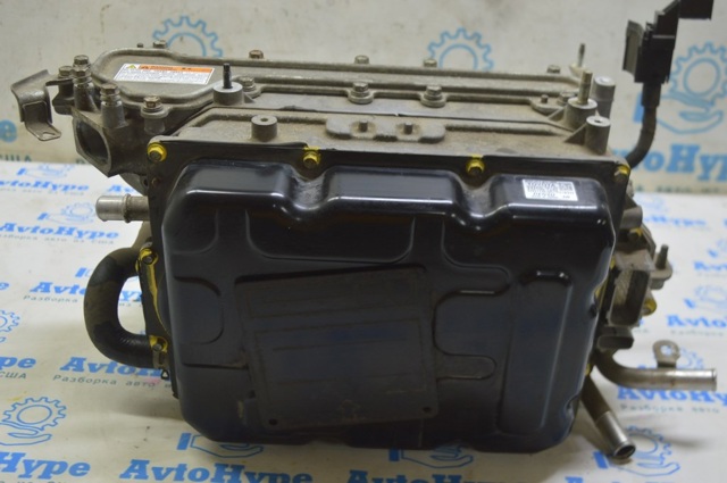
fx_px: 877
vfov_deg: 30.8
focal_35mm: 44
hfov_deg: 45.0
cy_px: 242
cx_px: 364
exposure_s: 1/20
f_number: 5.6
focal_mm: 29
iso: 400
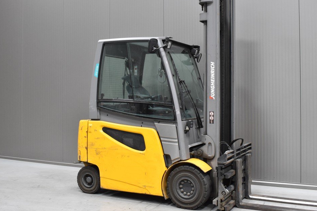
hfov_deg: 46.3
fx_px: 370
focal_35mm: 42
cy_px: 92
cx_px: 177
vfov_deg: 31.9
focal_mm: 22
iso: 1250
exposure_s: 1/30
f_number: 5.6
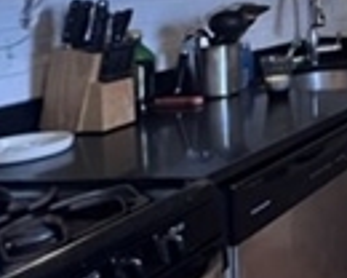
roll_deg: -0.9
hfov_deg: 20.2
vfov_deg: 28.3
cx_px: 674
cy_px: -4
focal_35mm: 50
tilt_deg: -3.4
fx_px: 513
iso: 250
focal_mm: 1.57
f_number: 1.8
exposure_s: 1/120
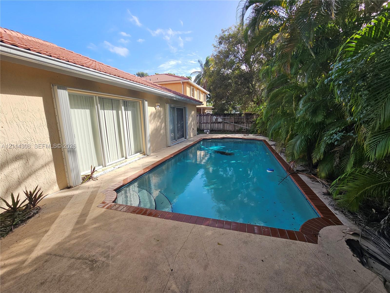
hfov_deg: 106.2
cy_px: 146
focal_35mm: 13
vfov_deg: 89.9
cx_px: 195
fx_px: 146
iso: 50
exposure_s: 1/1173
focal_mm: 2.2
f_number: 2.2
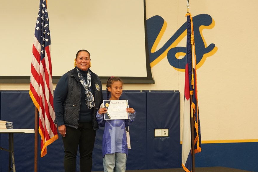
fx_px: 588
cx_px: 111
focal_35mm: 82
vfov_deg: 16.7
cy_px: 97
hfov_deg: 24.7
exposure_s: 1/160
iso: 3200
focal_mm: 70
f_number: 4
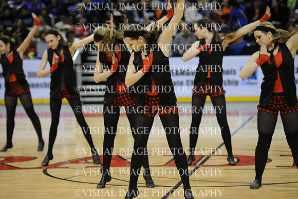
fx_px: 1117
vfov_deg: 10.1
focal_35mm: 135
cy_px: 100
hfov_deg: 15.2
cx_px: 149
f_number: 3.2
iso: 5000
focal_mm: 135
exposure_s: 1/640
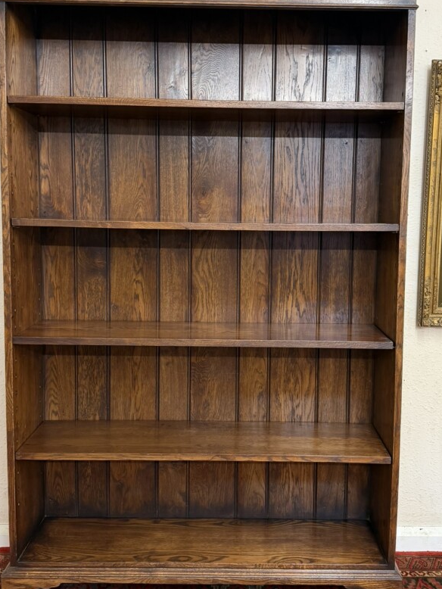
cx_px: 246
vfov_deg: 50.0
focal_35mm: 37
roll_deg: -0.1
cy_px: 264
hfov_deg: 38.6
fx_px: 630
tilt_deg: -5.2
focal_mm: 6.76
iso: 200
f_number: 1.78
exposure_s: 1/50
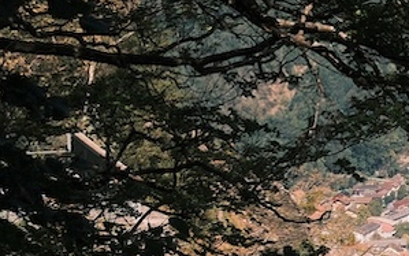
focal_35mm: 229
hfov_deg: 7.8
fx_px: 2553
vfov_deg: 5.7
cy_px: -12
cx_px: 1257
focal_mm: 23
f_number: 8
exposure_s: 1/800
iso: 500
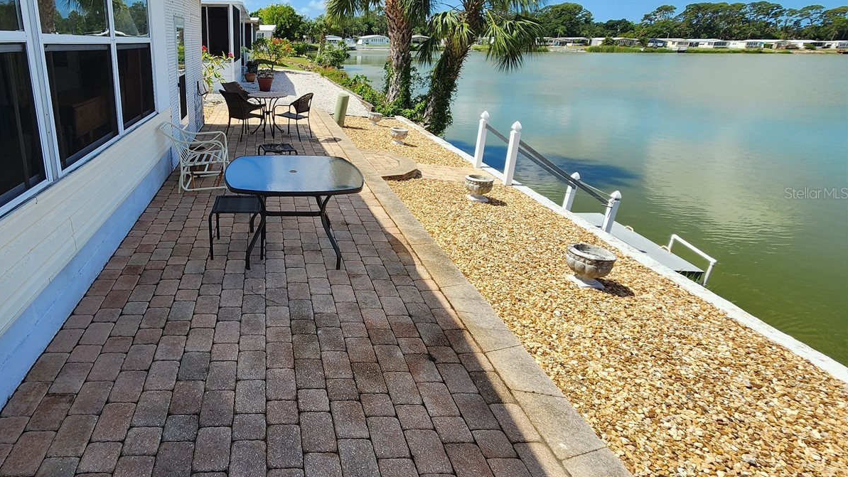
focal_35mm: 19
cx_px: 283
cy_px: 193
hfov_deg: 86.4
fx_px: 427
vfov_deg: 57.9
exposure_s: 1/1567
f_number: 2.2
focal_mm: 2.2
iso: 50
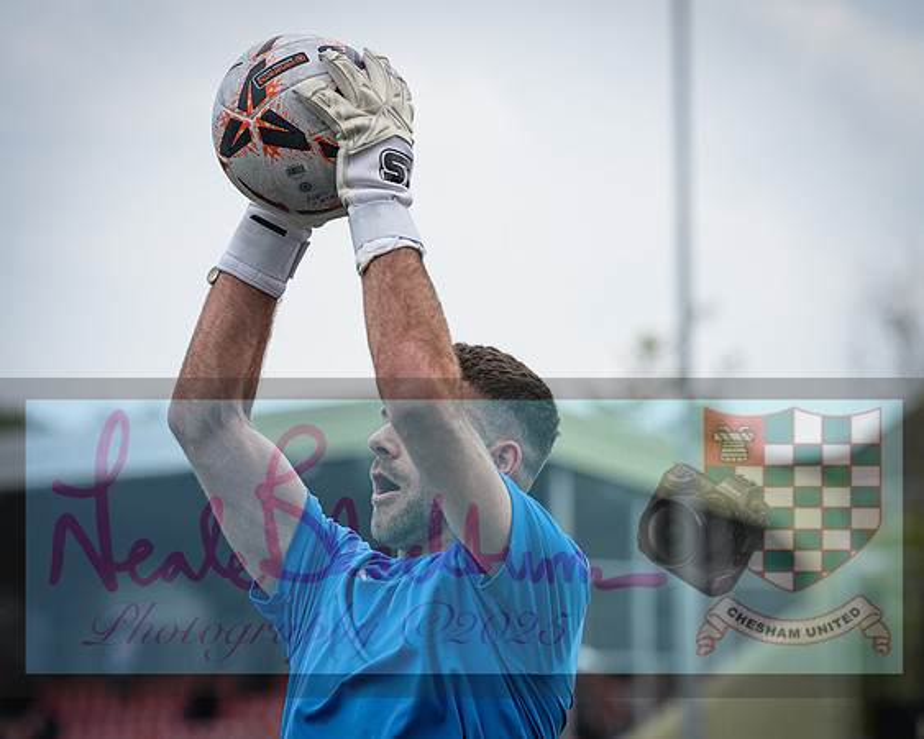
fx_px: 4156
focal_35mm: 152
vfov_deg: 10.2
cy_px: 370
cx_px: 434
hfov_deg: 12.7
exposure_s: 1/1150
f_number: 4
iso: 200
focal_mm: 135
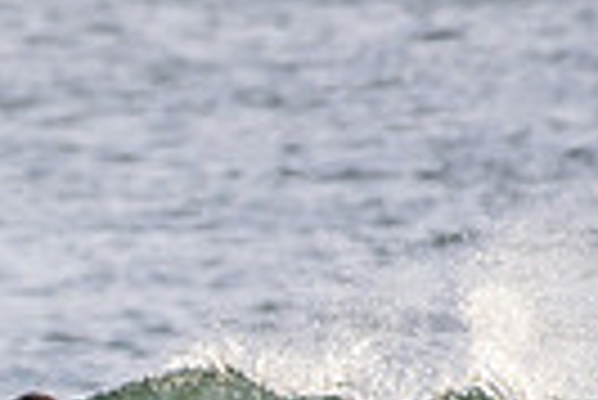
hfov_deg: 0.6
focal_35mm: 3273
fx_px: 54427
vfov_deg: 0.4
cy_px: 555
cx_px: -364
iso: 500
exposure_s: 1/2000
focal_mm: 500
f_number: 5.6
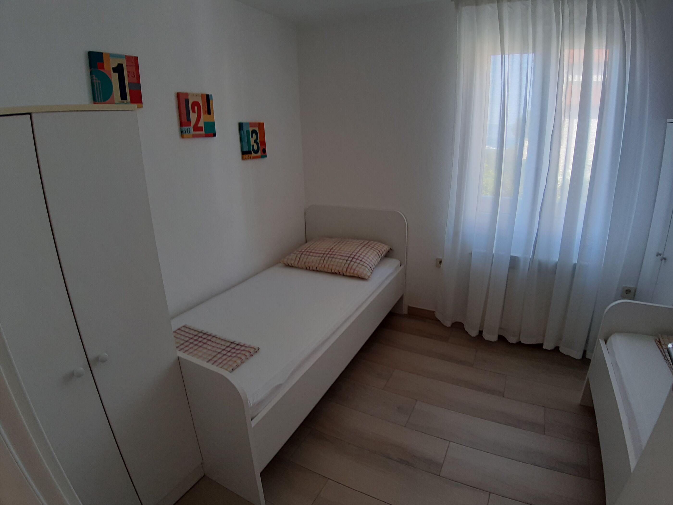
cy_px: 252
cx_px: 336
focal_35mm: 18
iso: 50
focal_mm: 1.87
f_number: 2.4
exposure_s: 1/60
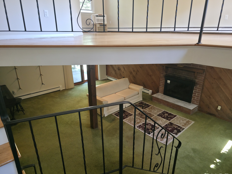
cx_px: 118
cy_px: 89
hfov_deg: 71.6
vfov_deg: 56.8
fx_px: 161
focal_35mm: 24
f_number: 1.7
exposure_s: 1/60
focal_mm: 6.3
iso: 250
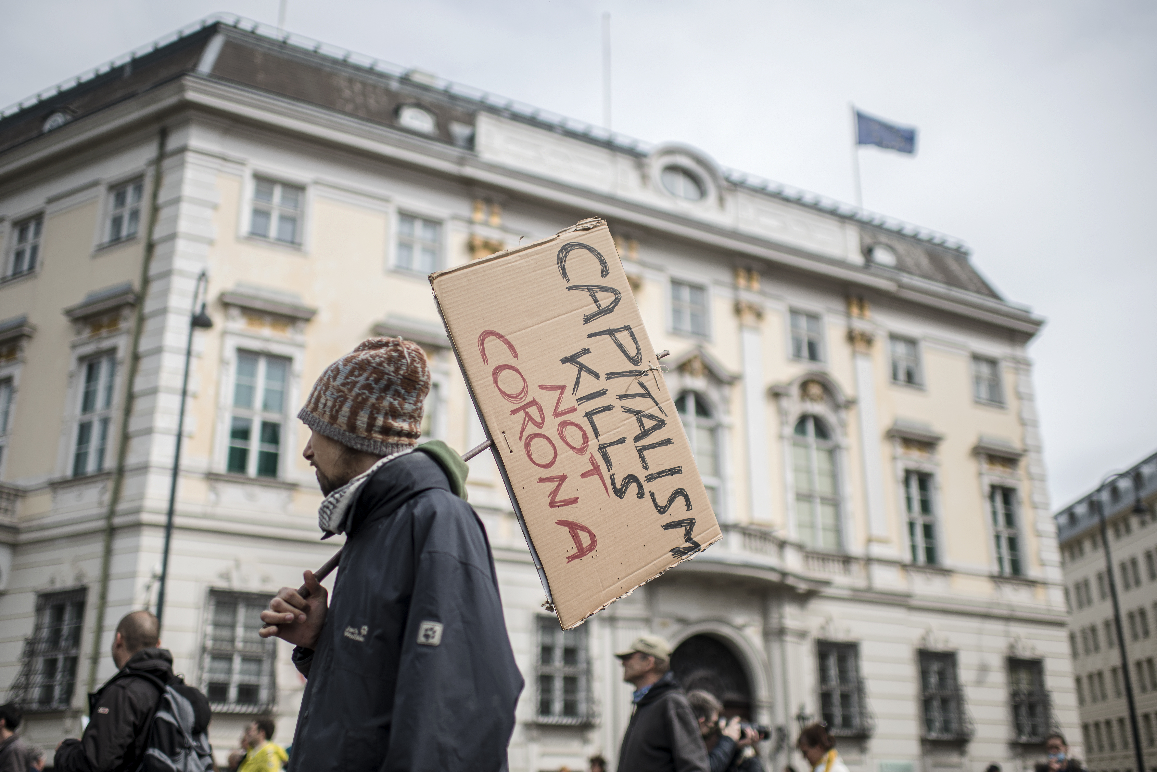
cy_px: 376
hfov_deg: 53.1
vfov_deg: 36.9
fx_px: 1157
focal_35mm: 36
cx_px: 563
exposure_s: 1/4000
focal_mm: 35
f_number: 1.4
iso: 100
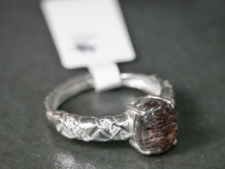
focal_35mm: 147
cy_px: 107
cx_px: 103
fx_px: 955
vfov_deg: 10.1
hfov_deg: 13.4
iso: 11400
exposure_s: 1/125
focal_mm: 105
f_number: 16
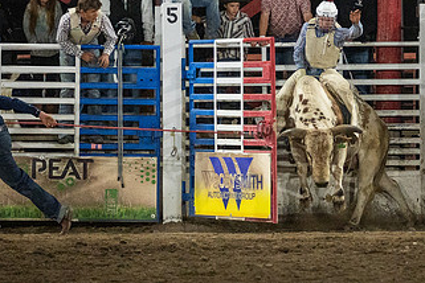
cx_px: 311
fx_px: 4545
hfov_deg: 5.4
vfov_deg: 3.6
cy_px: -1
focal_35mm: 385
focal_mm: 160
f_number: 2.8
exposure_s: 1/640
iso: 5000
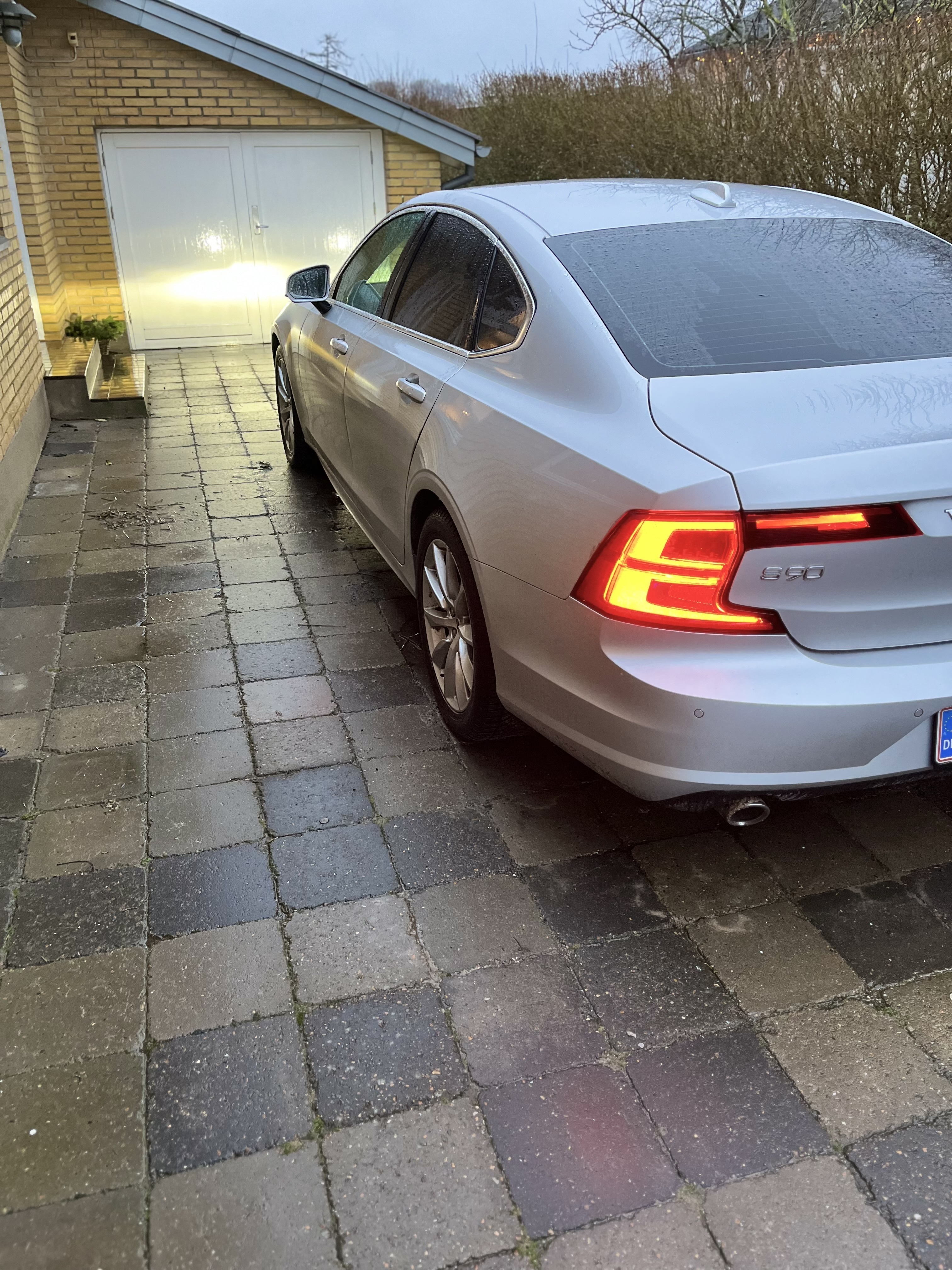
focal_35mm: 26
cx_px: 476
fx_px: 953
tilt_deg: -25.9
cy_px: 635
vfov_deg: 67.3
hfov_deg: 53.1
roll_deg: +1.1
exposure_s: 1/60
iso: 400
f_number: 1.6
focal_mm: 5.1
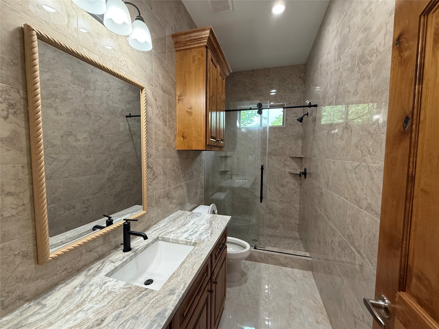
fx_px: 178
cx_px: 220
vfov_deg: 85.7
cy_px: 164
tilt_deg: -2.9
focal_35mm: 14
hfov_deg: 102.1
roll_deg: -0.4
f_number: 2.2
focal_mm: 2.22
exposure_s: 1/120
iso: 320
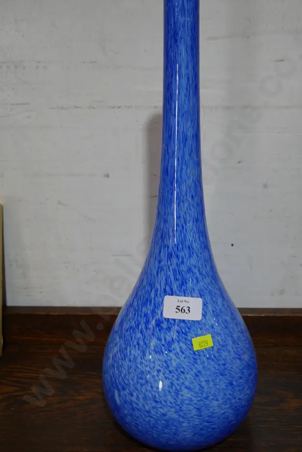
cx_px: 178
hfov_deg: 38.8
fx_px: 428
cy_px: 209
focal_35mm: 34
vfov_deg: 55.7
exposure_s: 1/100
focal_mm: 15
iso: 200
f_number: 3.6
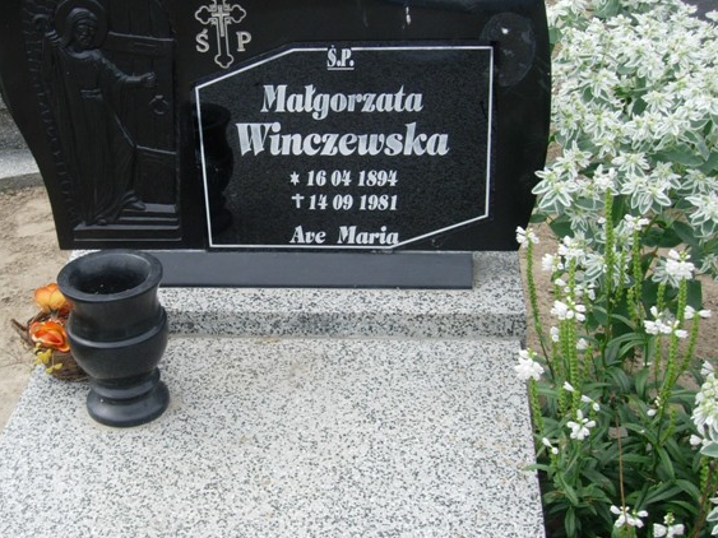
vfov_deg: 27.0
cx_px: 240
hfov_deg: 35.2
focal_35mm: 54
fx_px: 1120
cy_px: 301
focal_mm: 7.8
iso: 64
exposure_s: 1/790
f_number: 2.8
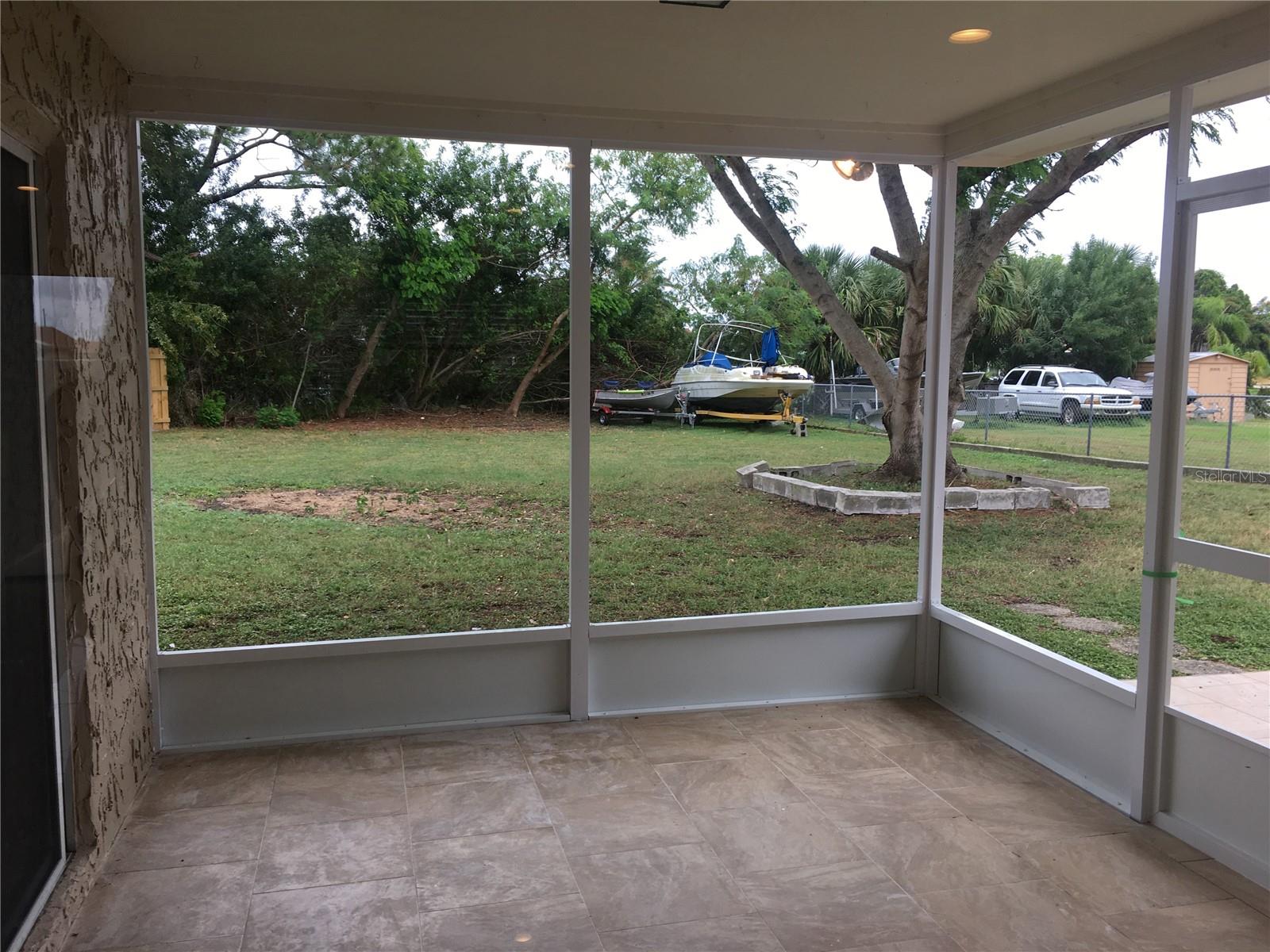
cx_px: 635
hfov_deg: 61.7
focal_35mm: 29
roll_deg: -0.4
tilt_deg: -6.2
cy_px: 476
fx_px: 1064
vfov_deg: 48.2
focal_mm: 4.15
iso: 25
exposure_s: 1/148
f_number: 2.2
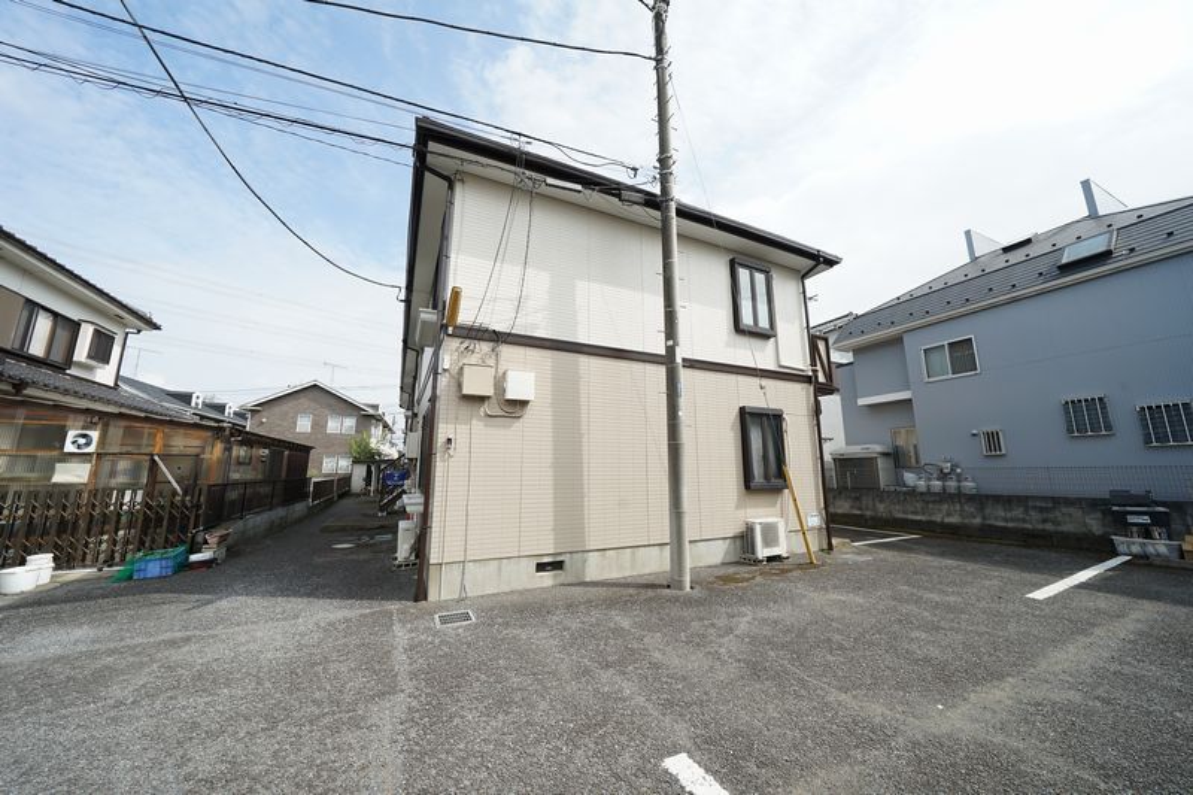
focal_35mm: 12
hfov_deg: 112.6
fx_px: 398
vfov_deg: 90.0
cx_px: 596
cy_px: 398
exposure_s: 1/160
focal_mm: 12
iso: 100
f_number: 9
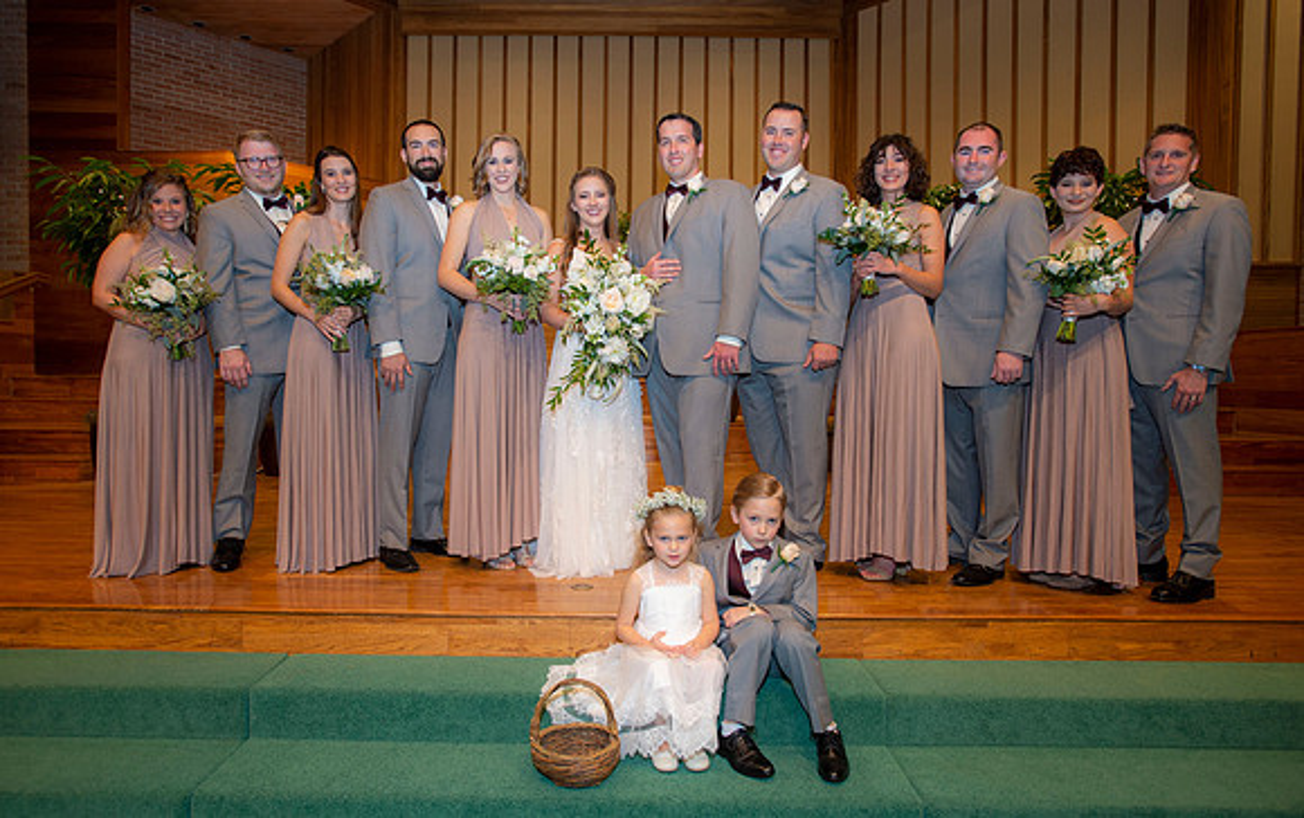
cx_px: 628
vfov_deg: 55.6
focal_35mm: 22
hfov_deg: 80.1
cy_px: 397
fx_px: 776
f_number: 3.5
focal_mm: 20
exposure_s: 1/160
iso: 800
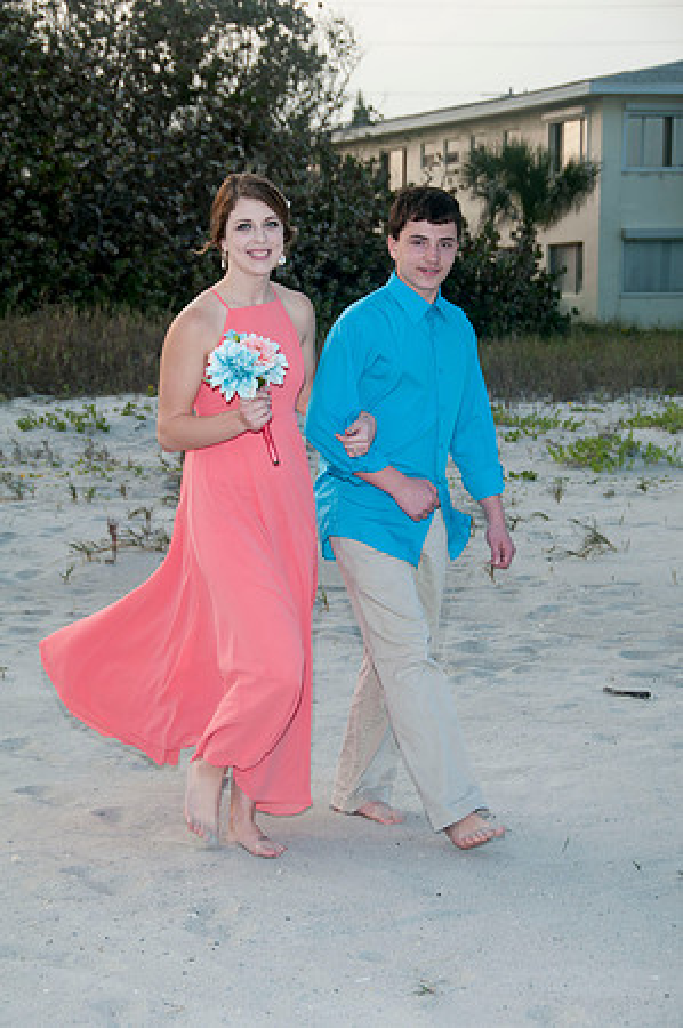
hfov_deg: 16.2
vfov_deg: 24.2
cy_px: 514
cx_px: 342
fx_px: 2396
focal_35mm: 84
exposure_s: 1/250
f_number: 7.1
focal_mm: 56
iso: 100
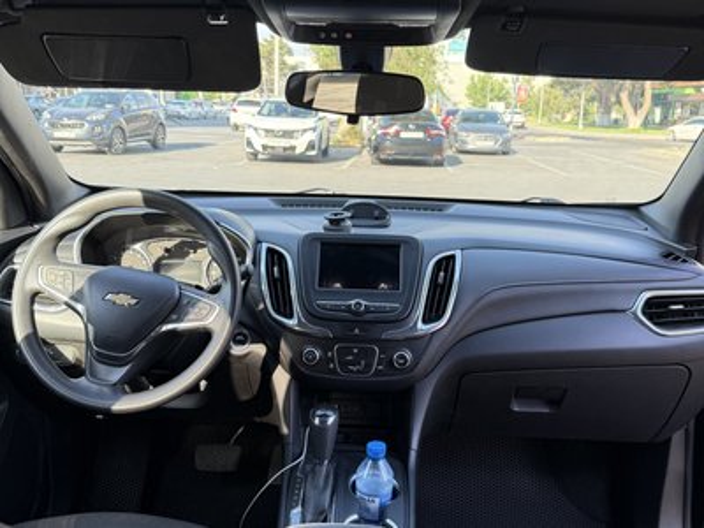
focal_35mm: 24
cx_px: 352
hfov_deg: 71.6
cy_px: 264
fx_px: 488
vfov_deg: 56.8
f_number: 1.78
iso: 100
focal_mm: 6.76
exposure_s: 1/288
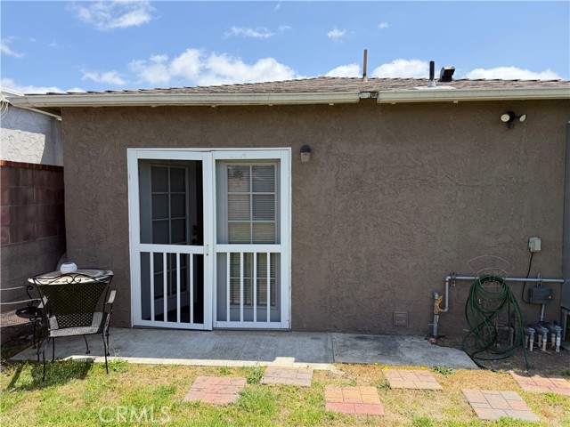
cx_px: 285
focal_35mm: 24
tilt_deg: -2.5
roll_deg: -0.1
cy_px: 214
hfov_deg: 71.6
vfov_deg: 56.8
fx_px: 395
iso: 100
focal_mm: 6.76
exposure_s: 1/3759
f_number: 1.78
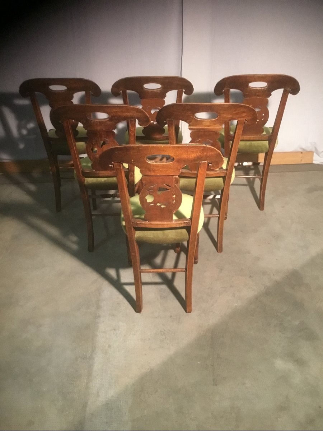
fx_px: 386
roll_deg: +0.4
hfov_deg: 45.4
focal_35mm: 31
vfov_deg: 58.4
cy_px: 216
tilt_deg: -31.5
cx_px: 162
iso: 200
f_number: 2.4
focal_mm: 3.3
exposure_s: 1/25
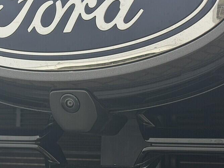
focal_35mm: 104
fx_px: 673
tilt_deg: +6.5
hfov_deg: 18.8
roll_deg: +0.8
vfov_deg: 14.2
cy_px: 91
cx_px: 64
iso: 80
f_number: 1.78
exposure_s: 1/1055
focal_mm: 6.76
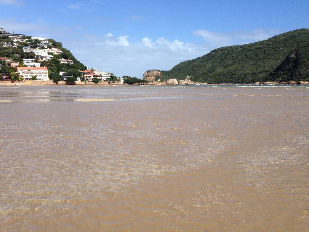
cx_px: 154
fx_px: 295
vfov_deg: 42.9
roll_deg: -0.2
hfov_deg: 55.4
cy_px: 116
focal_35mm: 33
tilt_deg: -6.0
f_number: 2.4
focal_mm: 4.12
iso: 50
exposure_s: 1/2088
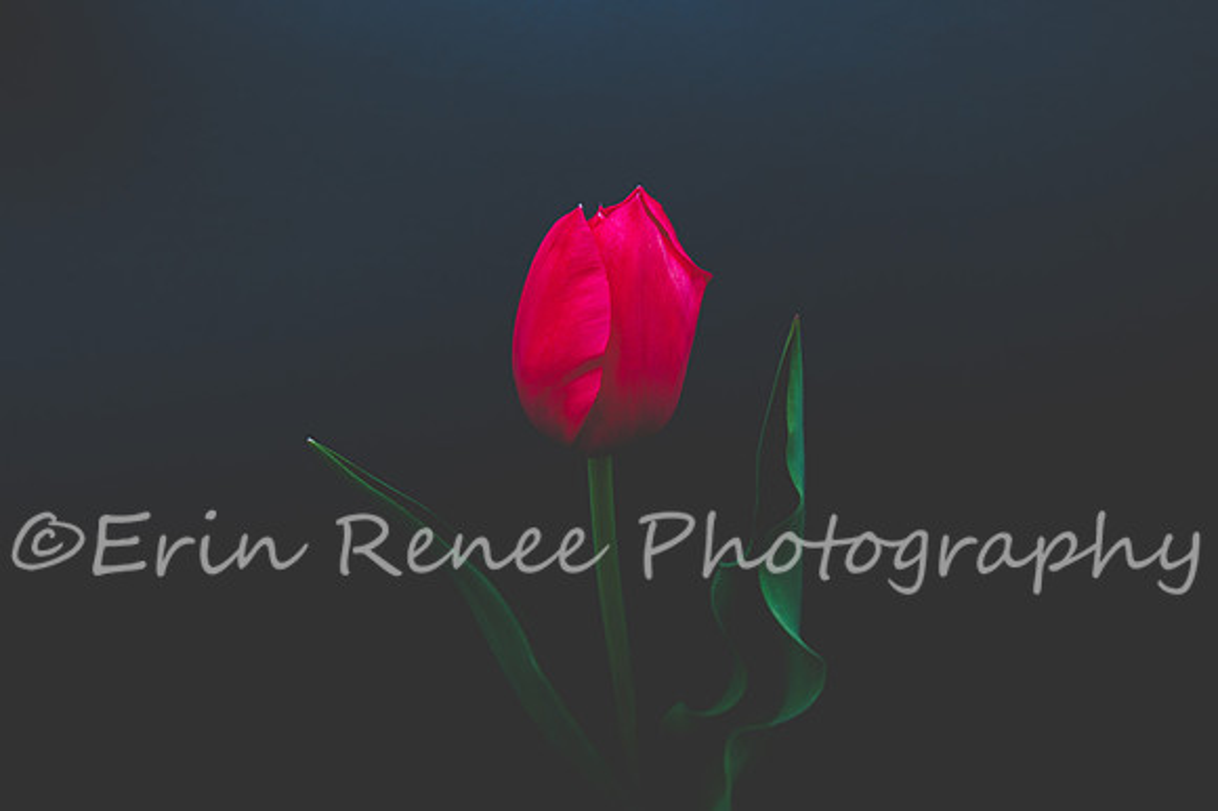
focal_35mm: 38
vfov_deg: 35.1
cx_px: 667
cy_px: 333
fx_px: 1278
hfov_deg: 50.9
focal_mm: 32
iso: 400
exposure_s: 1/200
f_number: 8
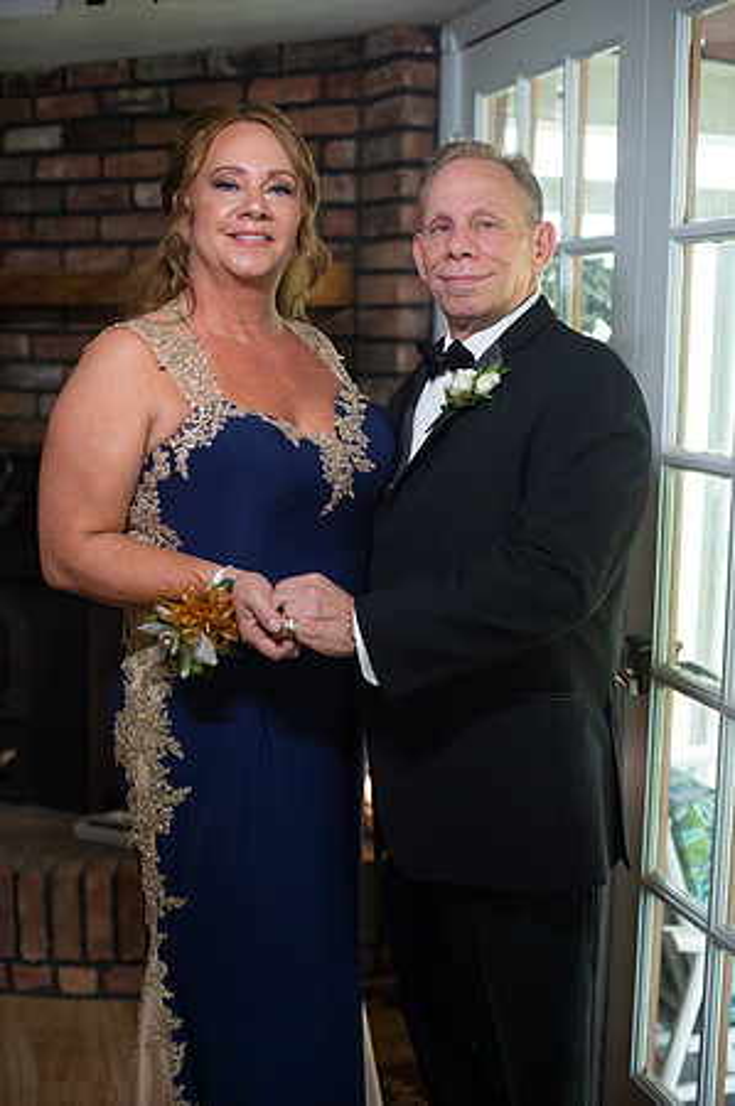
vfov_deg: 39.6
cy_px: 553
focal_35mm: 50
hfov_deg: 26.9
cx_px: 368
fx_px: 1535
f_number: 2.5
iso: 1000
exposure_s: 1/400
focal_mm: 50
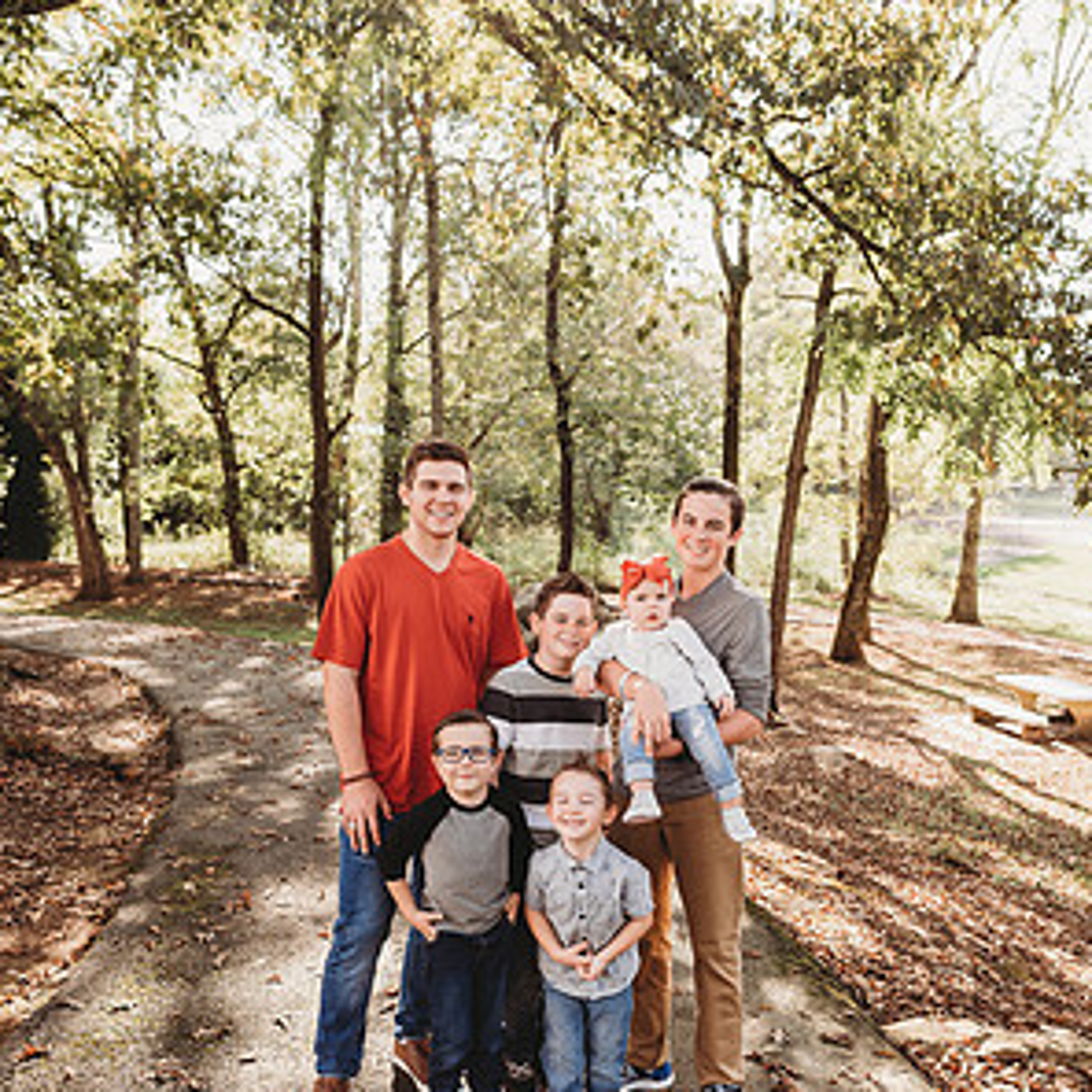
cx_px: 546
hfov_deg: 52.5
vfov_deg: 52.4
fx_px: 1106
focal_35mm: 31
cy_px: 620
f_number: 3.2
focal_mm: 24
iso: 200
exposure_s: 1/250
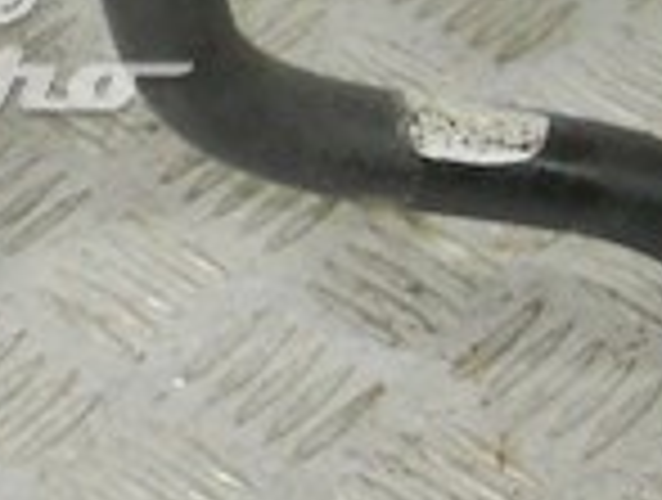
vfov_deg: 8.3
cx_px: -351
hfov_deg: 10.7
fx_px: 3412
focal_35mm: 178
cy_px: 41
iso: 250
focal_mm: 6.72
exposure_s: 1/30
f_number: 3.1
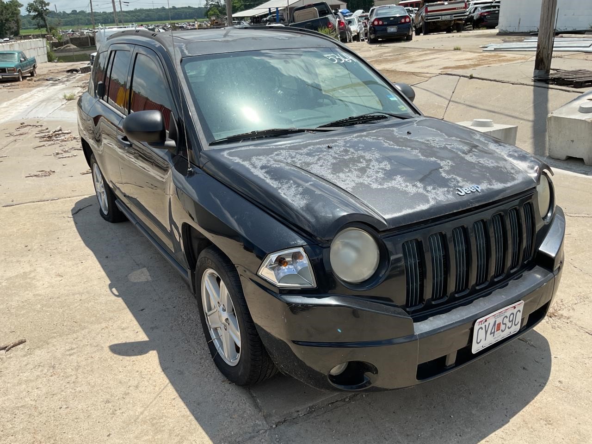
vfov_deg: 48.2
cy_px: 222
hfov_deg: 61.7
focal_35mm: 29
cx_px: 296
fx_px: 496
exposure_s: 1/1786
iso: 16
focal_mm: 3
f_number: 1.8
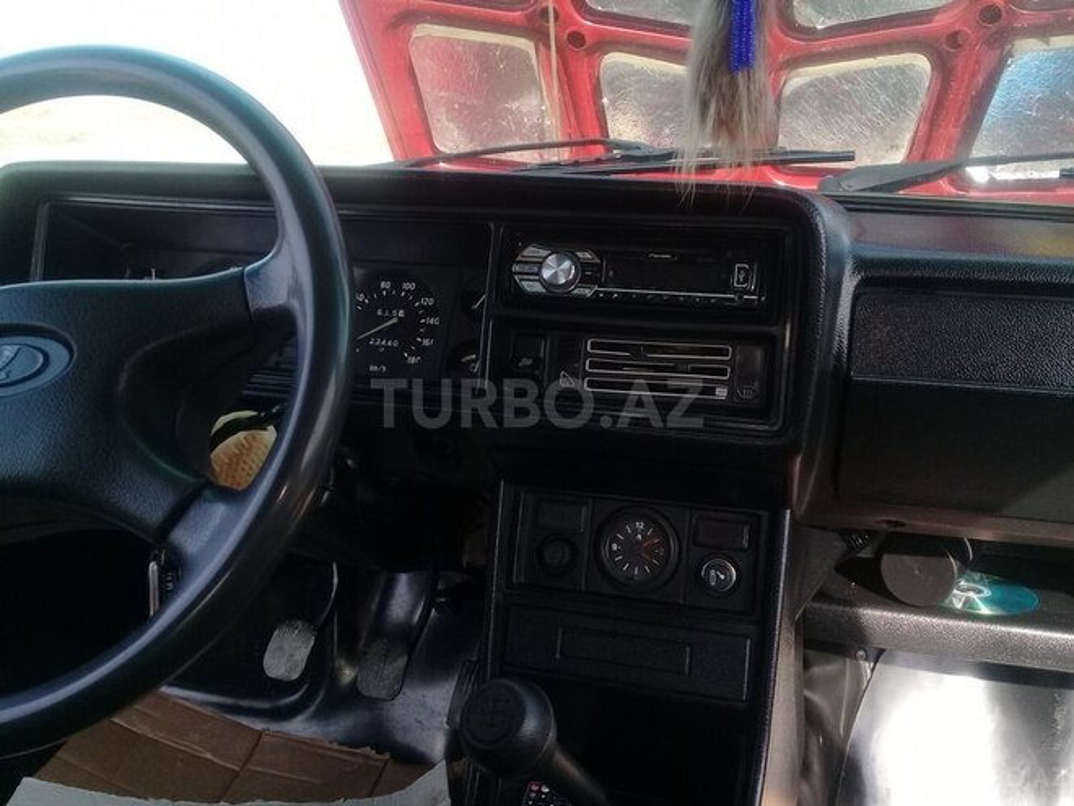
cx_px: 537
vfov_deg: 45.4
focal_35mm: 31
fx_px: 962
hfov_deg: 58.4
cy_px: 403
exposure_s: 1/216
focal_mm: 3.3
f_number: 2.2
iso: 64
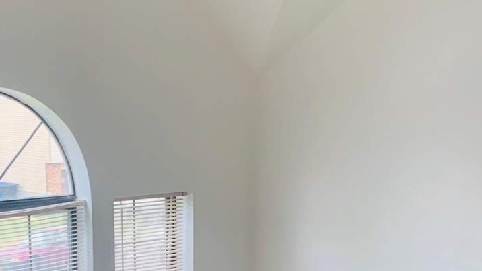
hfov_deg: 26.1
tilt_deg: -13.6
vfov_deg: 14.6
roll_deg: -0.2
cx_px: 164
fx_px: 1035
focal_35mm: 81
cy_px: 303
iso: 64
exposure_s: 1/121
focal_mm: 4.25
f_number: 1.8
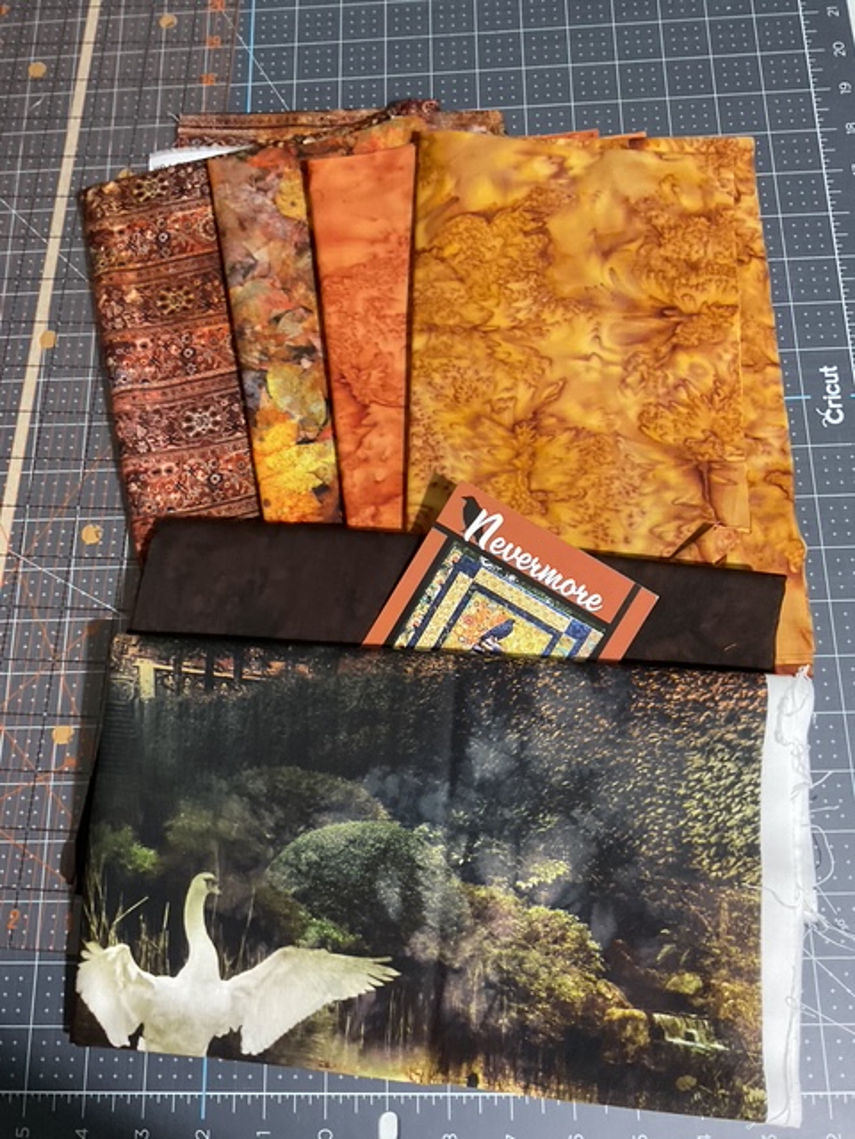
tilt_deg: -75.6
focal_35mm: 29
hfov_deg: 48.2
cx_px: 428
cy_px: 570
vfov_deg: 61.7
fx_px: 955
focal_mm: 3
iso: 250
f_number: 1.8
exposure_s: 1/40
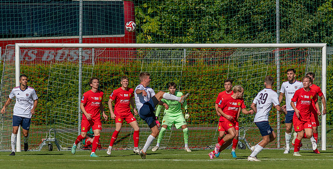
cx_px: 158
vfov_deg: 2.0
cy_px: 127
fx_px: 4906
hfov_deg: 3.9
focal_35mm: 568
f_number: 3.5
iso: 100
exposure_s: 1/2000
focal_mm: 300
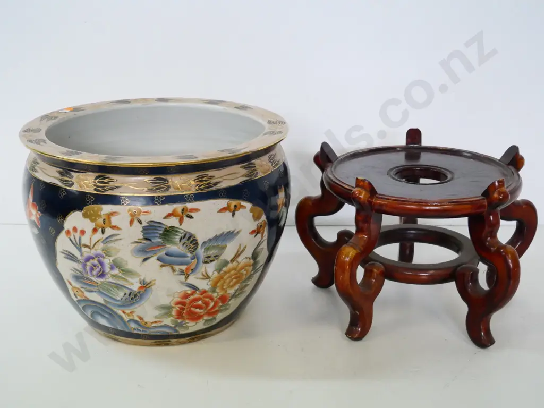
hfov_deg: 38.2
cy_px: 204
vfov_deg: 29.1
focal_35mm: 50
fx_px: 786
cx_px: 272
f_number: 5
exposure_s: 1/250
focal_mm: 25
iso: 3200
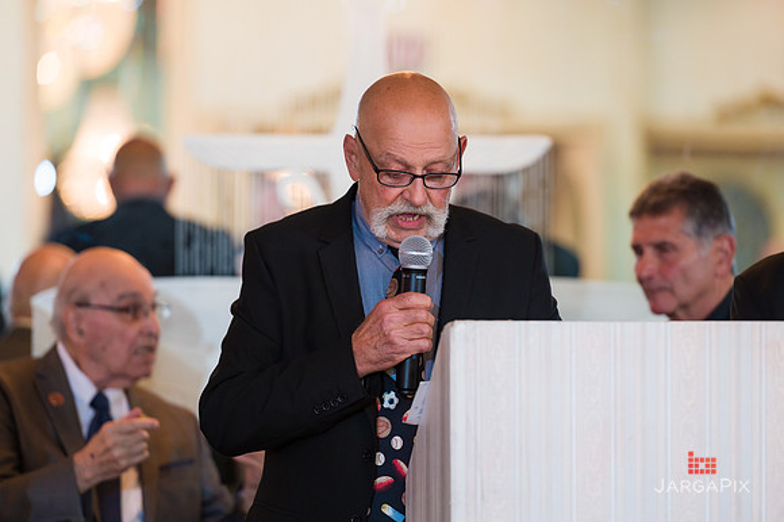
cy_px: 261
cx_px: 392
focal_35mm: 207
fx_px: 4504
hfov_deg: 9.9
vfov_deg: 6.6
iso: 1250
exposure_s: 1/200
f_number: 3.2
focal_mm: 200
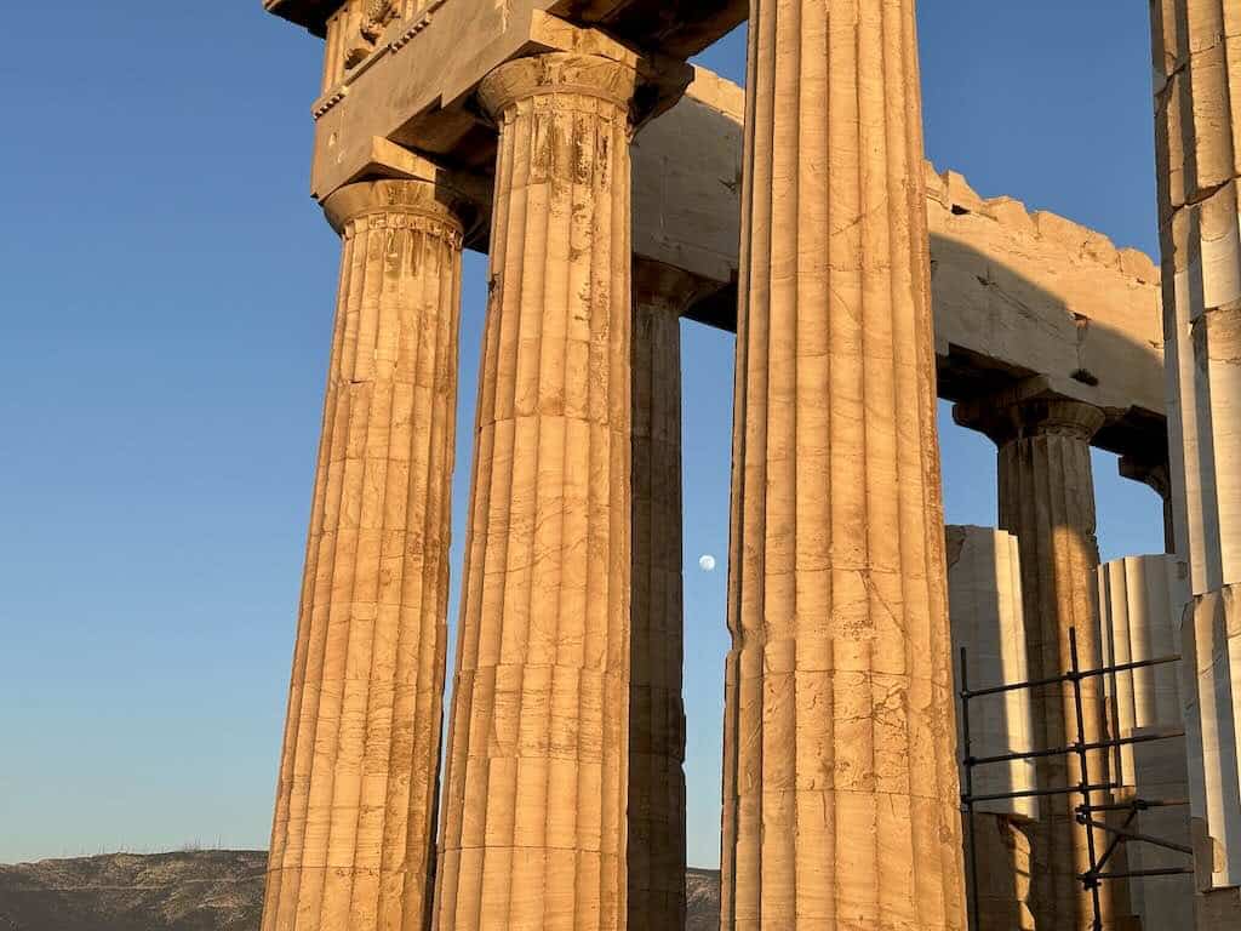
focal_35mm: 48
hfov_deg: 39.7
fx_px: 1721
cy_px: 466
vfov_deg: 30.3
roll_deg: -1.9
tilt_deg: +18.3
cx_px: 620
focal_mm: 6.86
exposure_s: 1/1916
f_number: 1.78
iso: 64
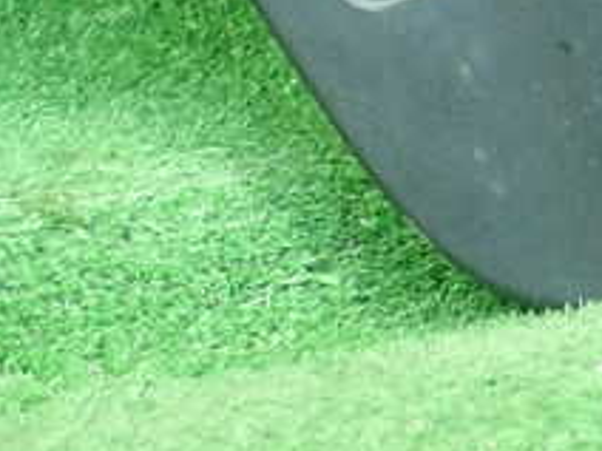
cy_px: -167
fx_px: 1478
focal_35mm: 85
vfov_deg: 16.3
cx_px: 440
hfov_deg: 22.8
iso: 800
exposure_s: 1/100
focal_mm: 5.5
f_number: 2.3
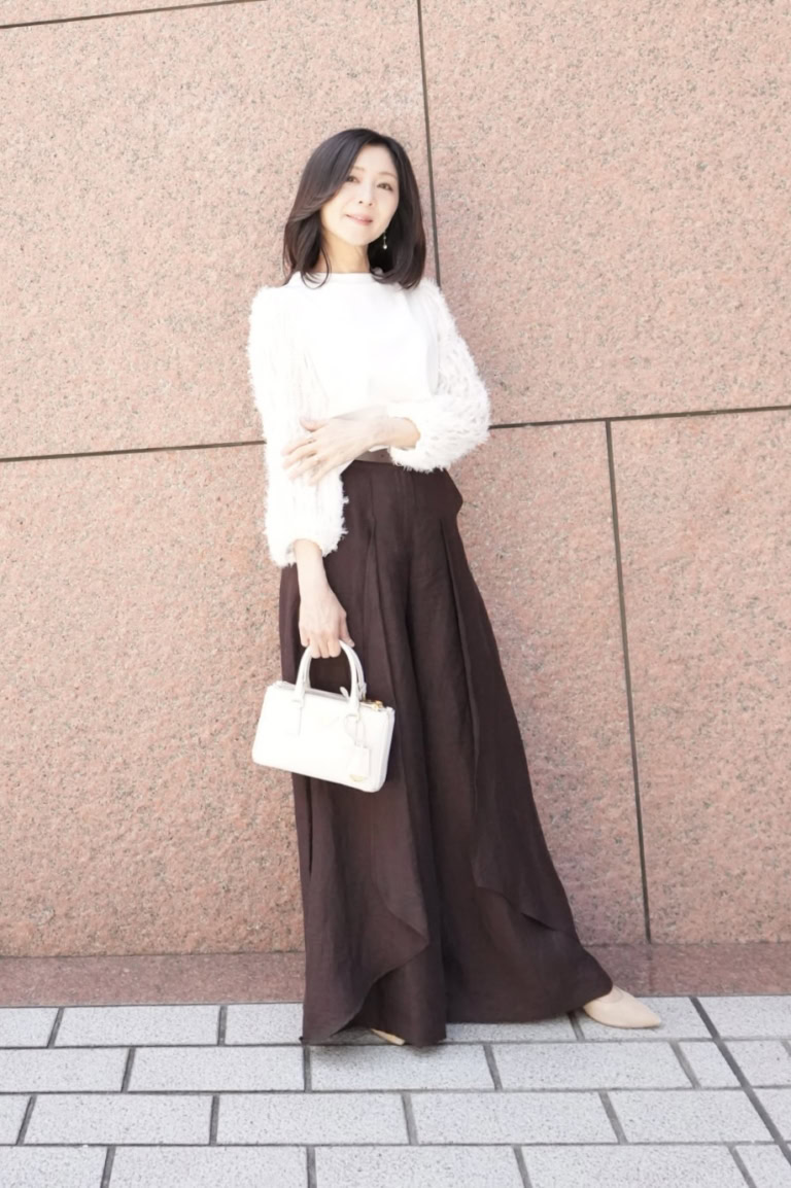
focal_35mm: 37
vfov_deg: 51.9
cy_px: 594
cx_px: 396
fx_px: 1221
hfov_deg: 35.9
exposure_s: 1/4098
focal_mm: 25
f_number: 2.8
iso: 8000
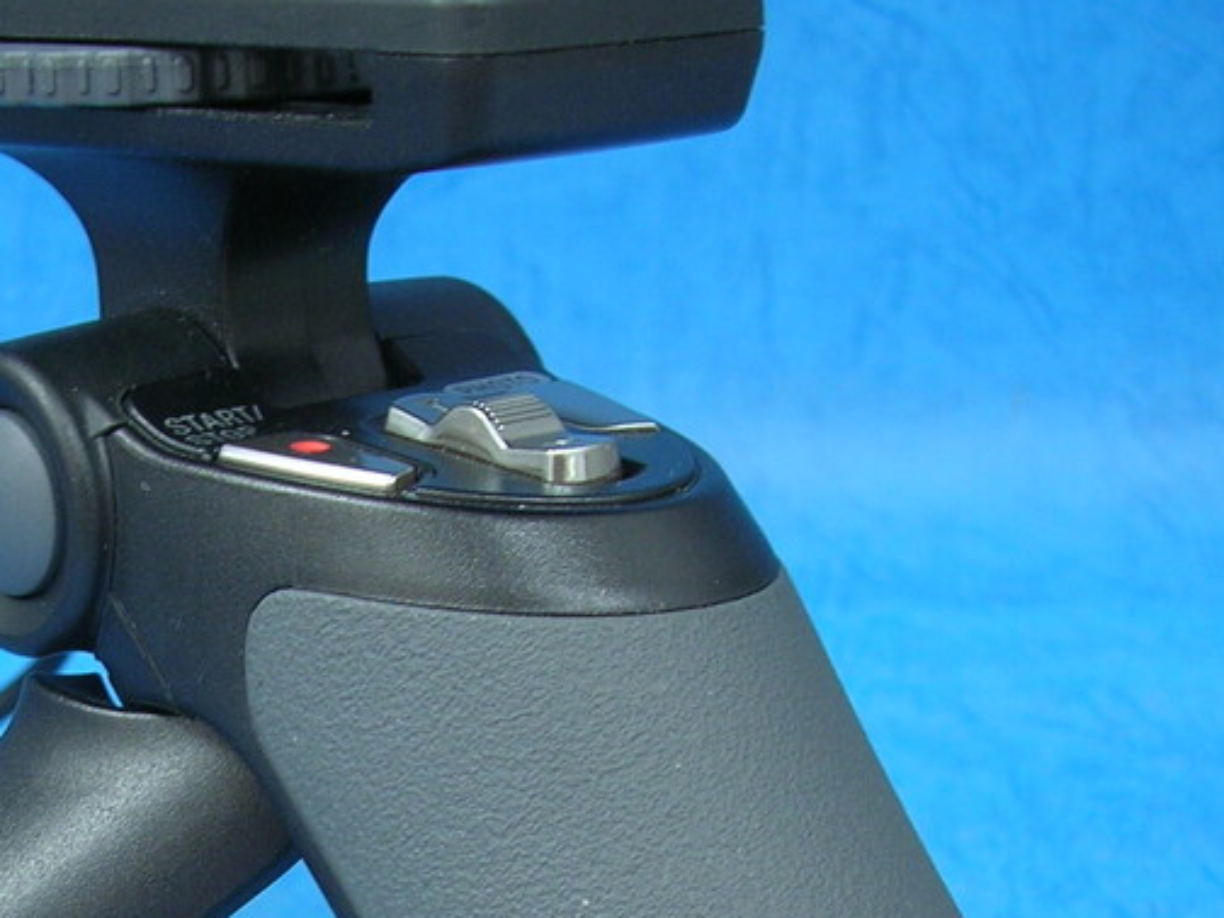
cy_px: 894
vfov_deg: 17.8
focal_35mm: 81
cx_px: 175
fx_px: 2864
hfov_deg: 23.6
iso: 50
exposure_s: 1/6.6
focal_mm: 5.7
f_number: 2.9
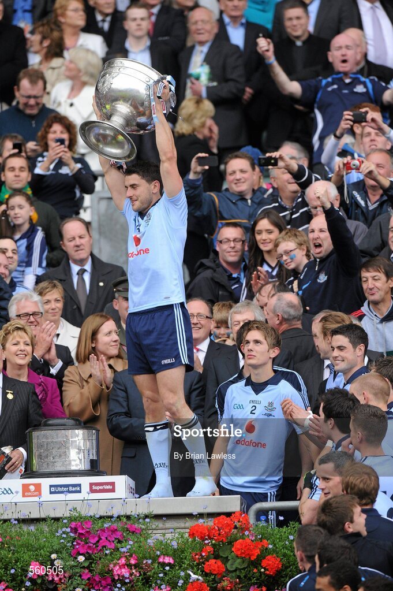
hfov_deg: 2.7
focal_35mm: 500
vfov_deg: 4.1
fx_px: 8195
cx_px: 196
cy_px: 296
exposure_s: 1/1000
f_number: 5.6
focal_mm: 500
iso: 1600
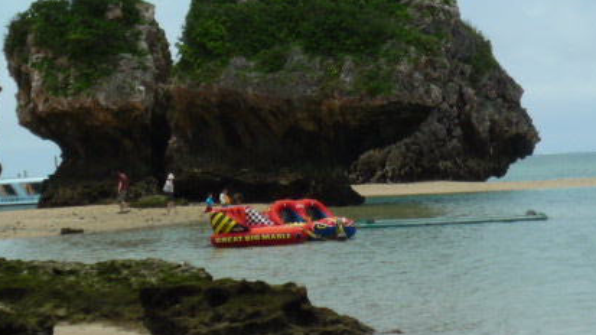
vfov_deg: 8.0
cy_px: 180
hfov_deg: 14.1
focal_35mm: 152
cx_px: 430
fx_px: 2401
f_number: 4.3
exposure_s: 1/1000
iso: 100
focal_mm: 8.8
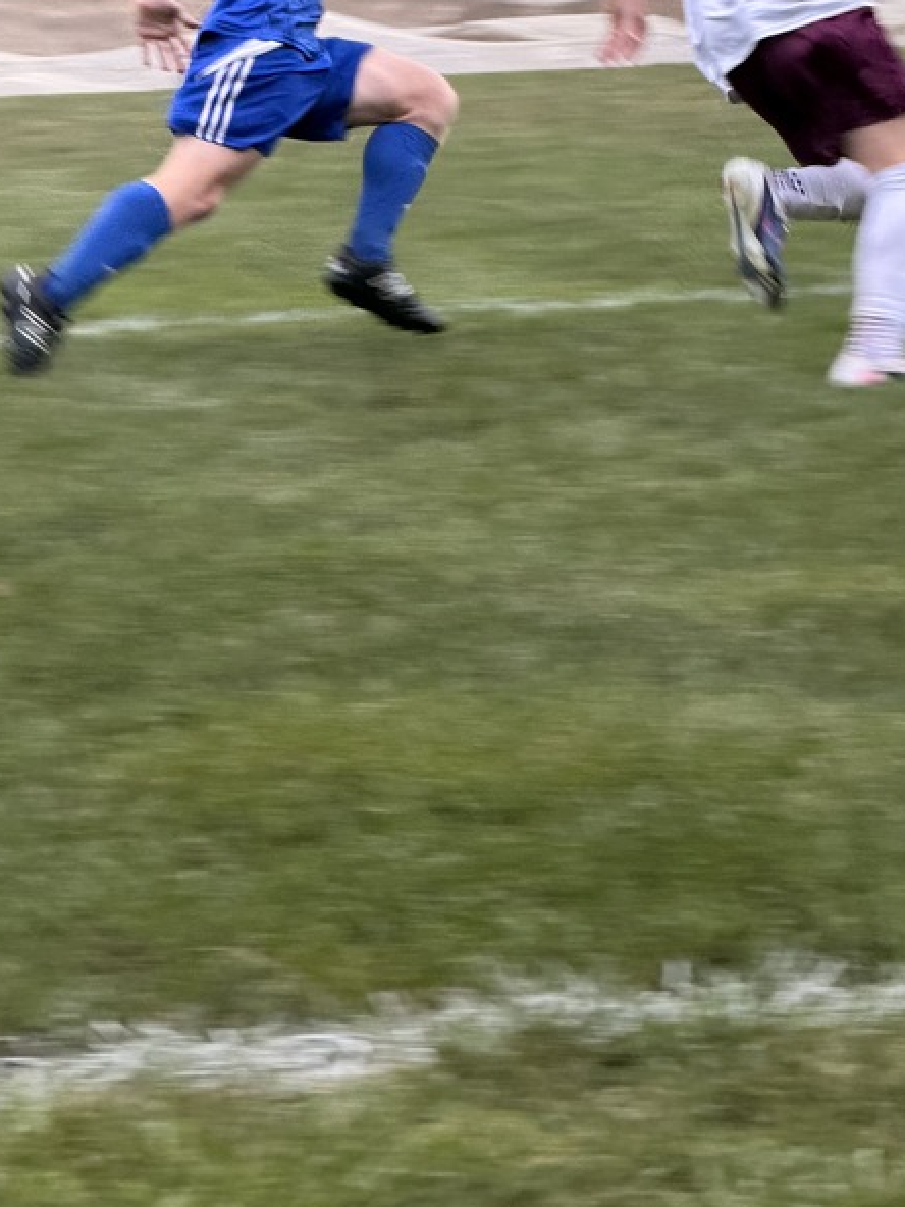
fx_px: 6031
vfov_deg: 11.4
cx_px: 395
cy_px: 243
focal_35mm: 173
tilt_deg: -4.3
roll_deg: +2.1
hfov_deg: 8.6
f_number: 2.8
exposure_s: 1/121
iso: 250
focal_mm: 16.89
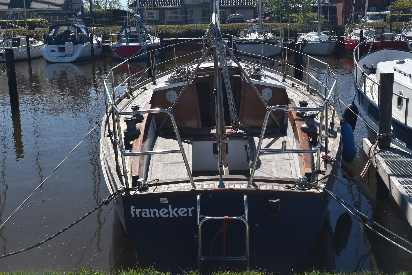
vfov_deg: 30.9
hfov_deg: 44.9
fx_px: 498
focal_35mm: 44
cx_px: 206
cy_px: 138
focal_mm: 29
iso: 200
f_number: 10
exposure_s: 1/400
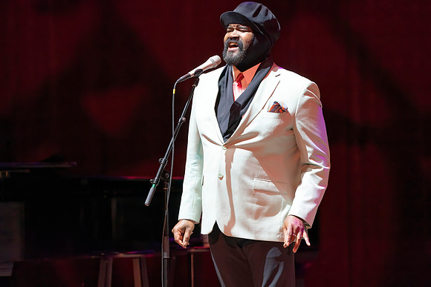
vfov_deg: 3.8
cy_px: 144
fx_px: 4287
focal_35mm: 358
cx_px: 216
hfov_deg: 5.8
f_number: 5.6
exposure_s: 1/320
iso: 5000
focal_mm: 358
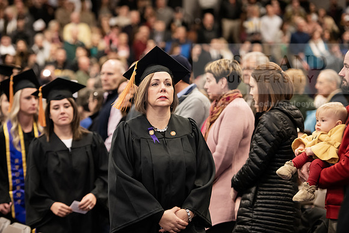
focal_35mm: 120
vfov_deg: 11.4
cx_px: 174
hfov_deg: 17.1
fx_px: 1164
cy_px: 116
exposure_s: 1/200
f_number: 3.2
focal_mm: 120
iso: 2000
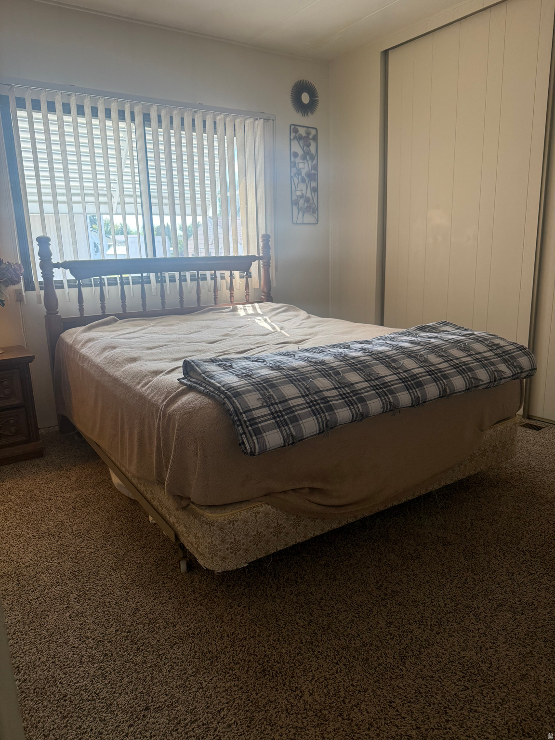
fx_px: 513
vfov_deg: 71.6
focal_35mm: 24
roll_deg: +1.3
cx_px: 278
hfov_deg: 56.8
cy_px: 370
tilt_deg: -12.4
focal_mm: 6.76
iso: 200
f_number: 1.78
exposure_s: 1/234
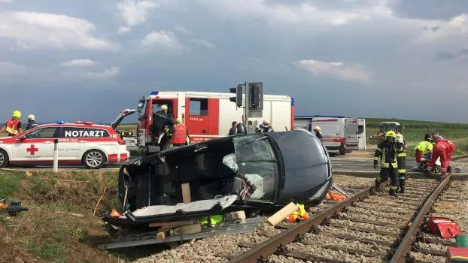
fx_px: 410
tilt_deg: -1.0
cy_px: 131
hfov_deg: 59.5
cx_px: 232
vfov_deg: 35.6
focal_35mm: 33
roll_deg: -1.3
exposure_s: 1/1972
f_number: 2.2
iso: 25
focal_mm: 4.15
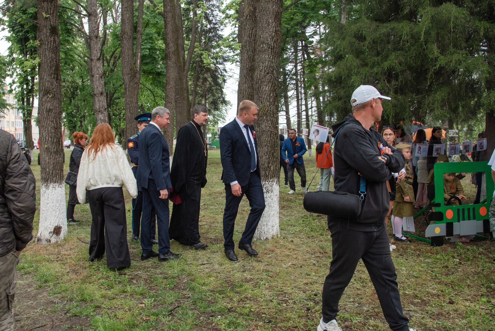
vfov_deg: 45.9
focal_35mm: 28
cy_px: 153
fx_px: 390
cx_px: 215
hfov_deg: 64.5
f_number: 5.6
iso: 640
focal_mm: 24
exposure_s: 1/160
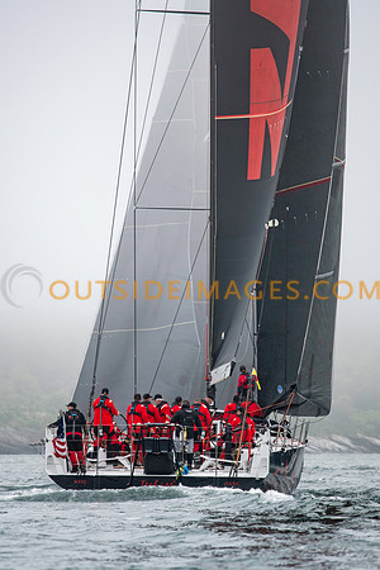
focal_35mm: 453
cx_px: 190
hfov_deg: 3.0
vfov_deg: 4.6
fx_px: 7172
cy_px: 285
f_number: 4
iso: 250
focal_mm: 300
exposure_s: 1/2500
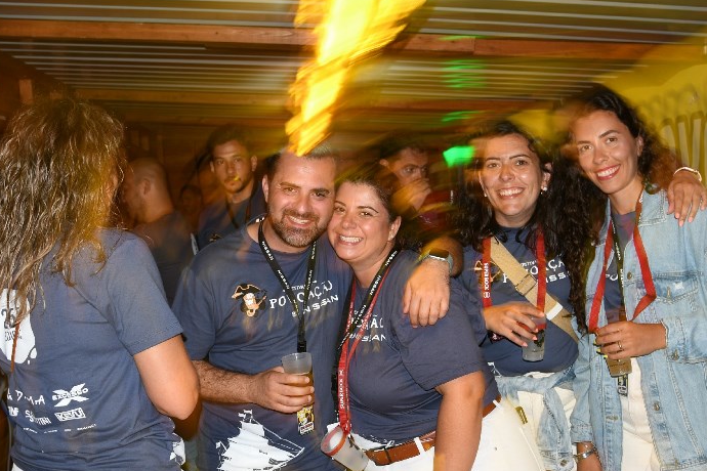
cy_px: 285
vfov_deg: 29.2
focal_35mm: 46
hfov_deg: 42.7
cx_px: 380
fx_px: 903
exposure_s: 1/6
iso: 100
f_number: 5
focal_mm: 21
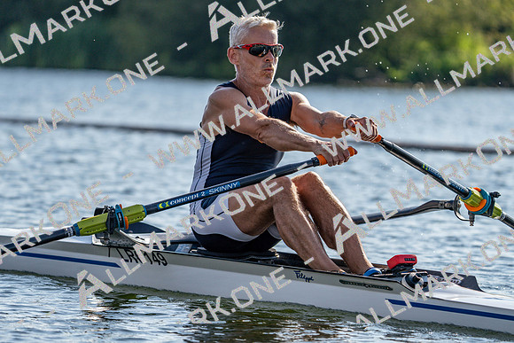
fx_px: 3999
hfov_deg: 7.4
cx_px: 257
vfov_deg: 4.9
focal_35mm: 280
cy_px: 172
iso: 200
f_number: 5.6
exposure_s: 1/1600
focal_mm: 280
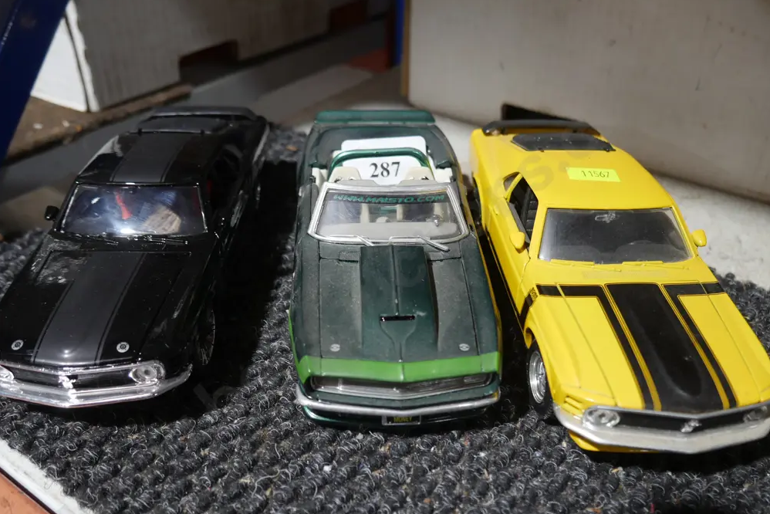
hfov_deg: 58.7
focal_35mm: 32
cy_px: 288
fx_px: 685
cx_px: 381
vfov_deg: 41.1
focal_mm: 15
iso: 500
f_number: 3.6
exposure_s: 1/60
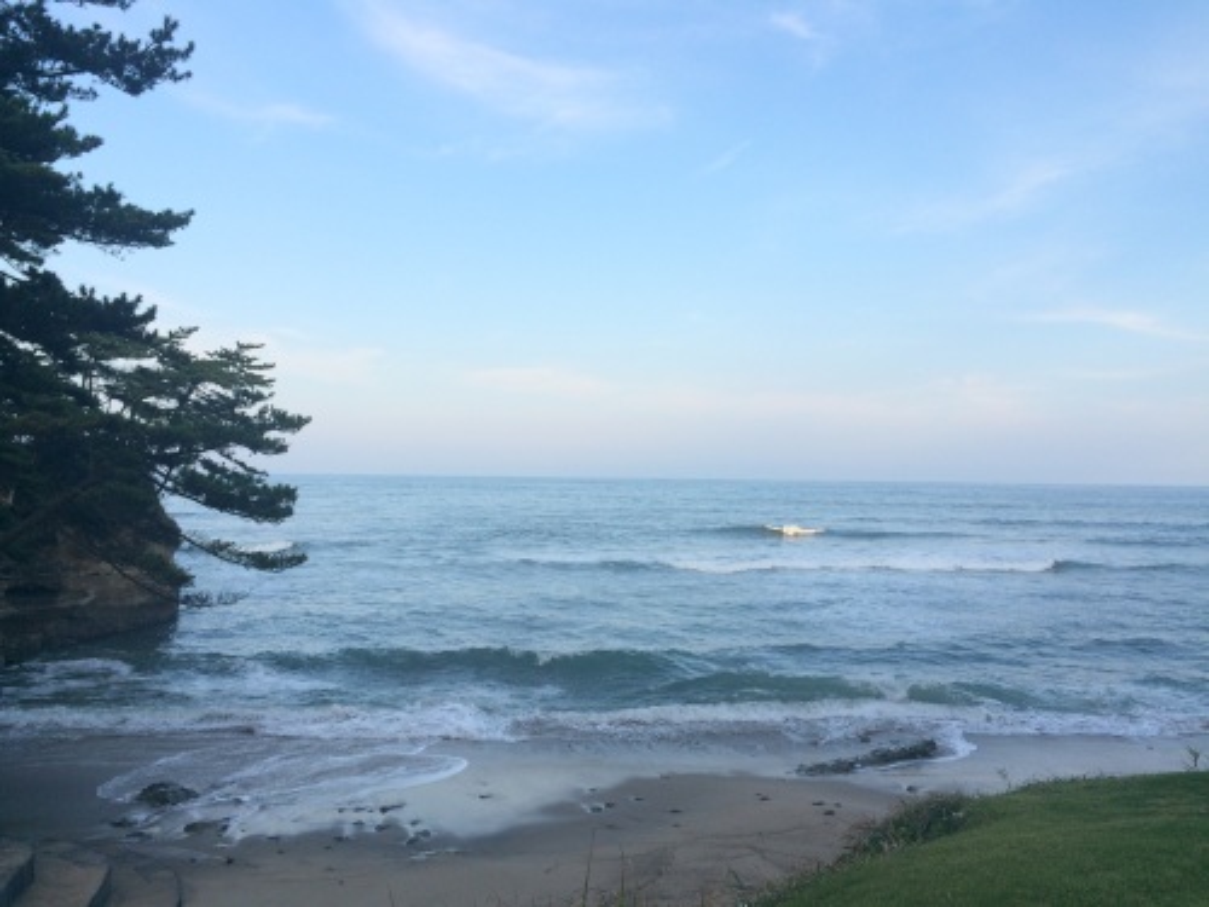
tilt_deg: -0.2
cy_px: 454
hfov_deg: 61.7
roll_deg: -1.2
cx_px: 604
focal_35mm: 29
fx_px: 1013
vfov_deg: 48.2
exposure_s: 1/494
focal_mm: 4.15
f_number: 2.2
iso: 32
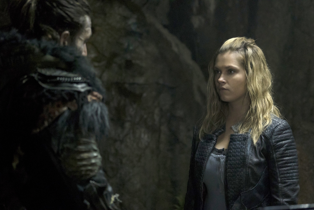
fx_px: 733
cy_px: 105
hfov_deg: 24.2
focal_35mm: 84
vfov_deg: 16.3
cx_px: 157
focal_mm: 84
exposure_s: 1/320
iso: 10000
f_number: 4
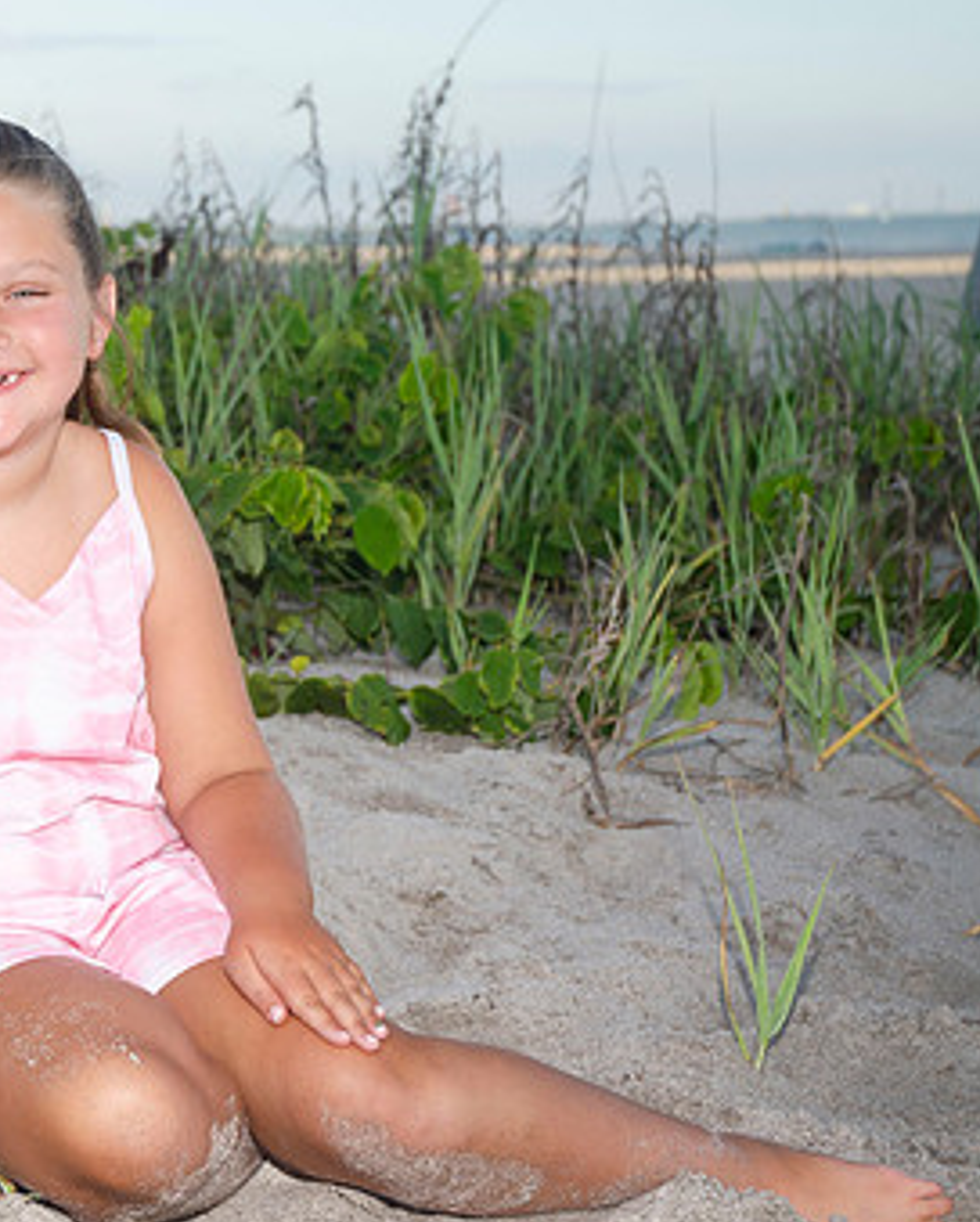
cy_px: 627
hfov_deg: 15.7
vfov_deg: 19.9
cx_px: -40
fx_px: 3474
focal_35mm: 96
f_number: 5.6
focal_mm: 40
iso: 100
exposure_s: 1/250
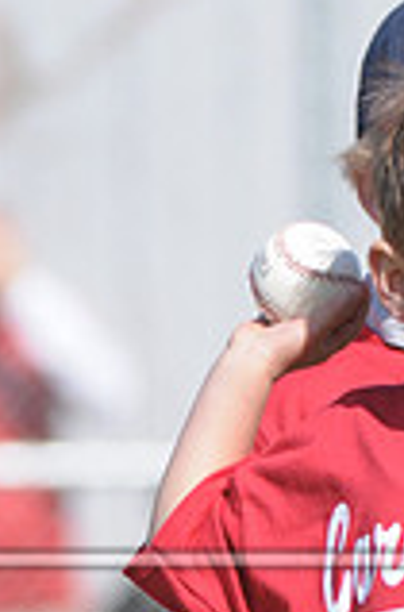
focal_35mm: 1097
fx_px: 18587
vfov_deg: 1.9
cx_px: 483
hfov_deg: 1.2
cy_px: 731
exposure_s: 1/2500
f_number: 4.5
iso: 400
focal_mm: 200
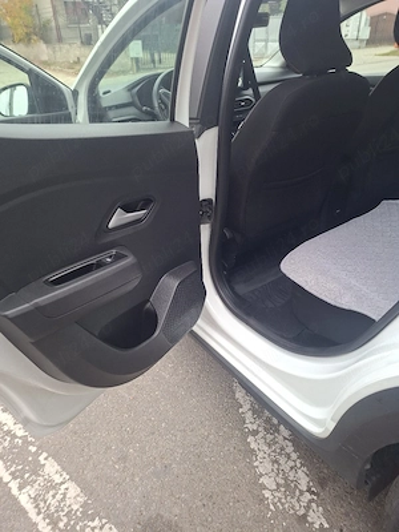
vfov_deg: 73.9
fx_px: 353
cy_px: 266
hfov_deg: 58.9
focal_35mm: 23
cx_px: 200
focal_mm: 5.54
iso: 200
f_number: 1.8
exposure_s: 1/50
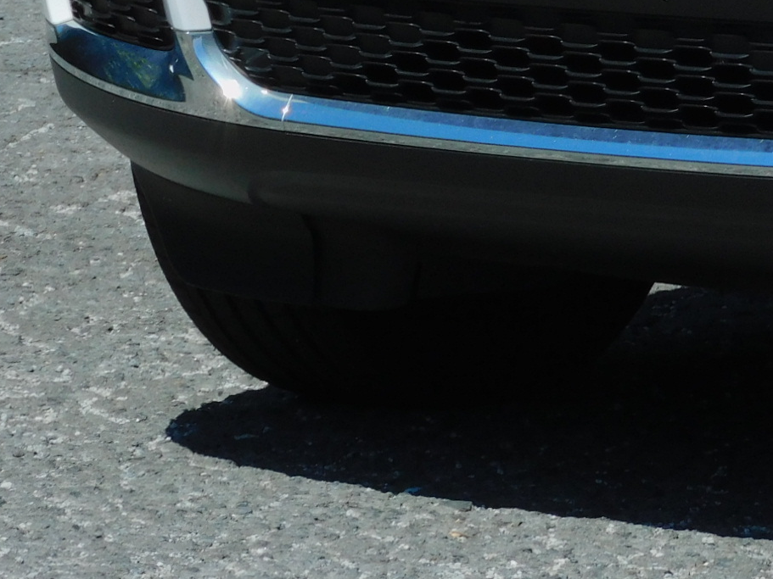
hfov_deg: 4.0
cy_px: -136
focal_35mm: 499
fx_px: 11142
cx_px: 870
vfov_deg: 3.0
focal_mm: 35.8
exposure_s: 1/800
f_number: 5.3
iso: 125
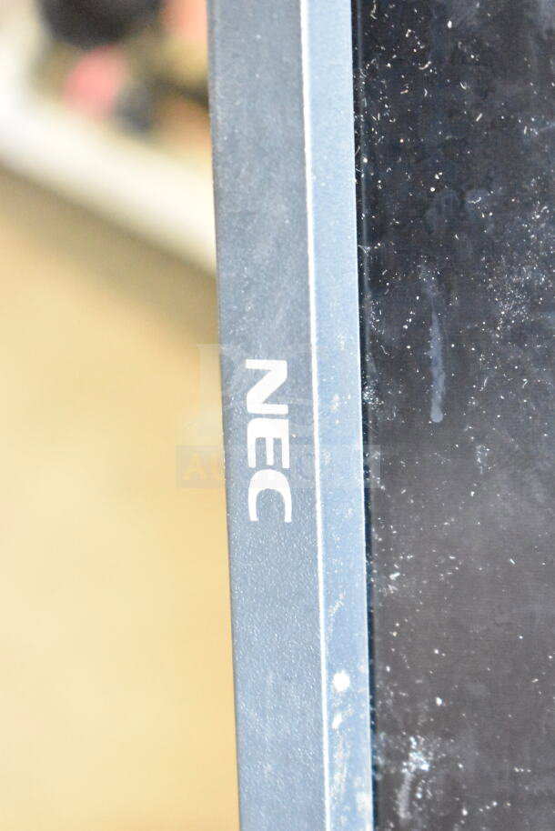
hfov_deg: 16.6
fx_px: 1906
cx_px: 278
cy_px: 416
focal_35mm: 82
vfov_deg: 24.6
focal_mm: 55
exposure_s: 1/100
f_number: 5.6
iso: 20000
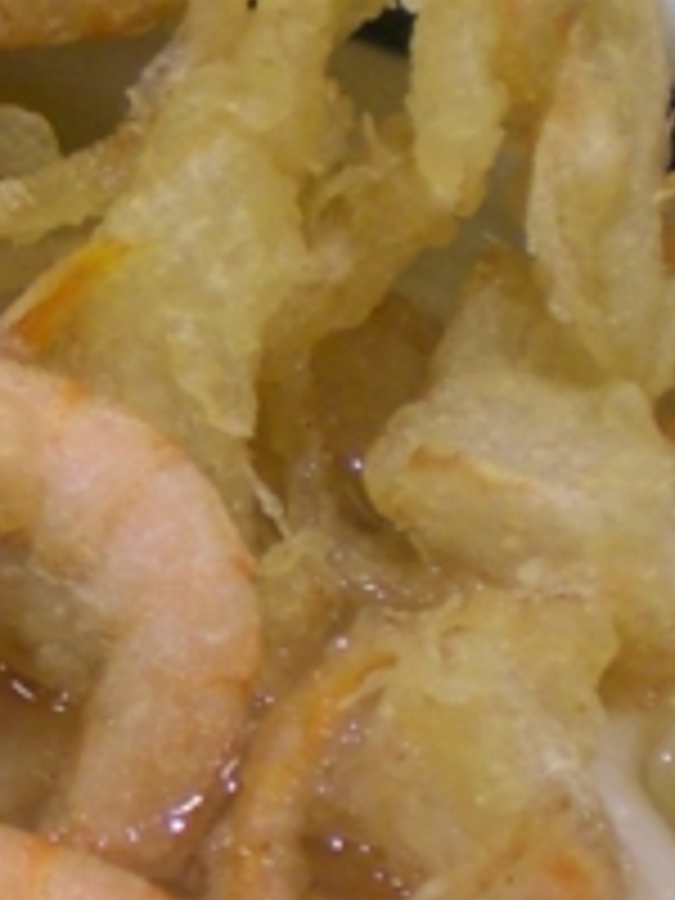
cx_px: -288
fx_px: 3952
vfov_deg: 13.0
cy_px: 414
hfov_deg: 9.5
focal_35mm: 152
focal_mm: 6.3
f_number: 3.1
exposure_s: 1/125
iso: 200
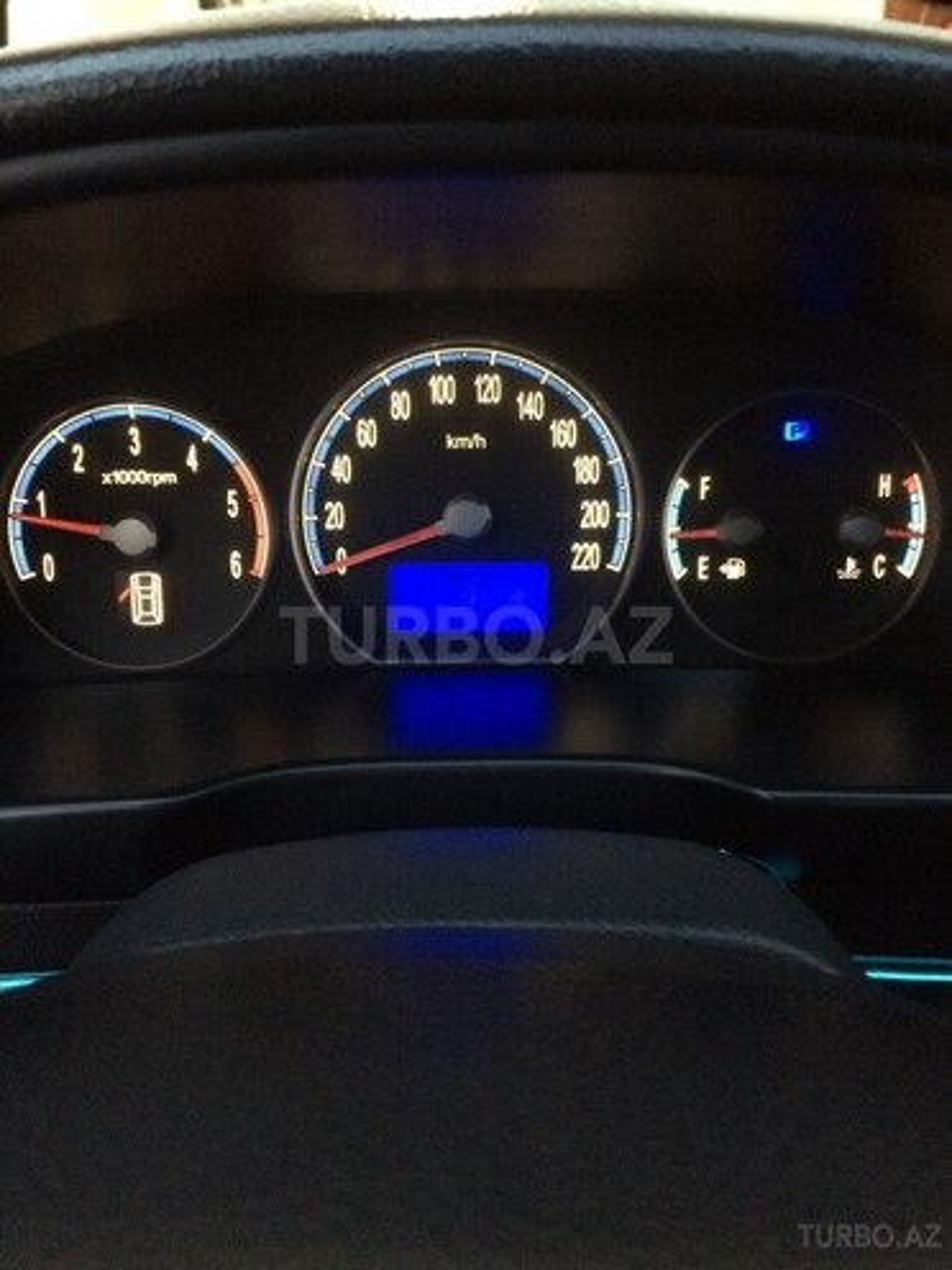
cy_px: 635
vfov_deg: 61.7
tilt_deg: -29.7
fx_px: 1063
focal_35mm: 29
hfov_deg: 48.2
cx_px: 476
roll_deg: +1.0
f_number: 2.2
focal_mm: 4.15
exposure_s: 1/17
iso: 400
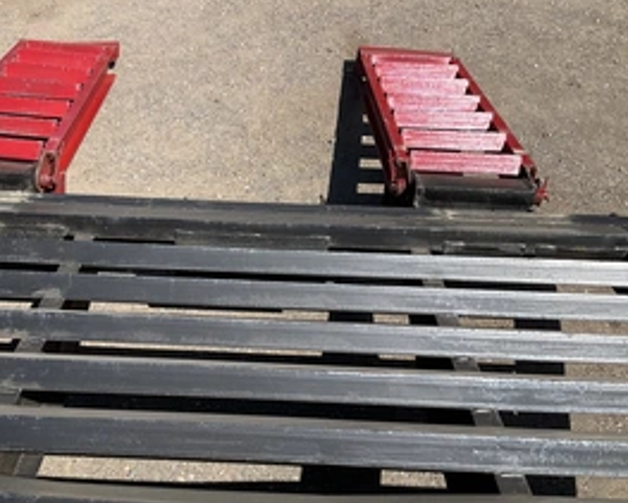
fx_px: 800
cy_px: 269
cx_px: 227
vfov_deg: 34.9
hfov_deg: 42.5
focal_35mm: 43
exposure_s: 1/1626
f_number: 1.8
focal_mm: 3
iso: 25
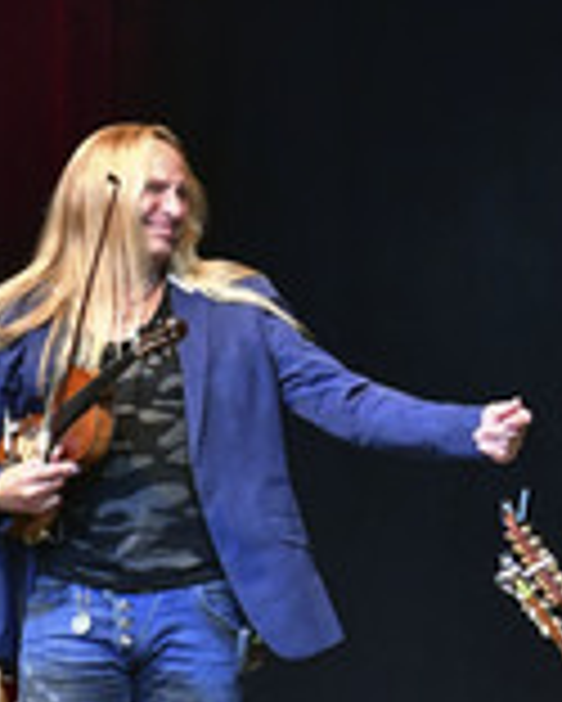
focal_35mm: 811
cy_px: 662
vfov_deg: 2.4
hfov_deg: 1.9
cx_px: 465
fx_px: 16845
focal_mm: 200
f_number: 5.6
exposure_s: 1/250
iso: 6400
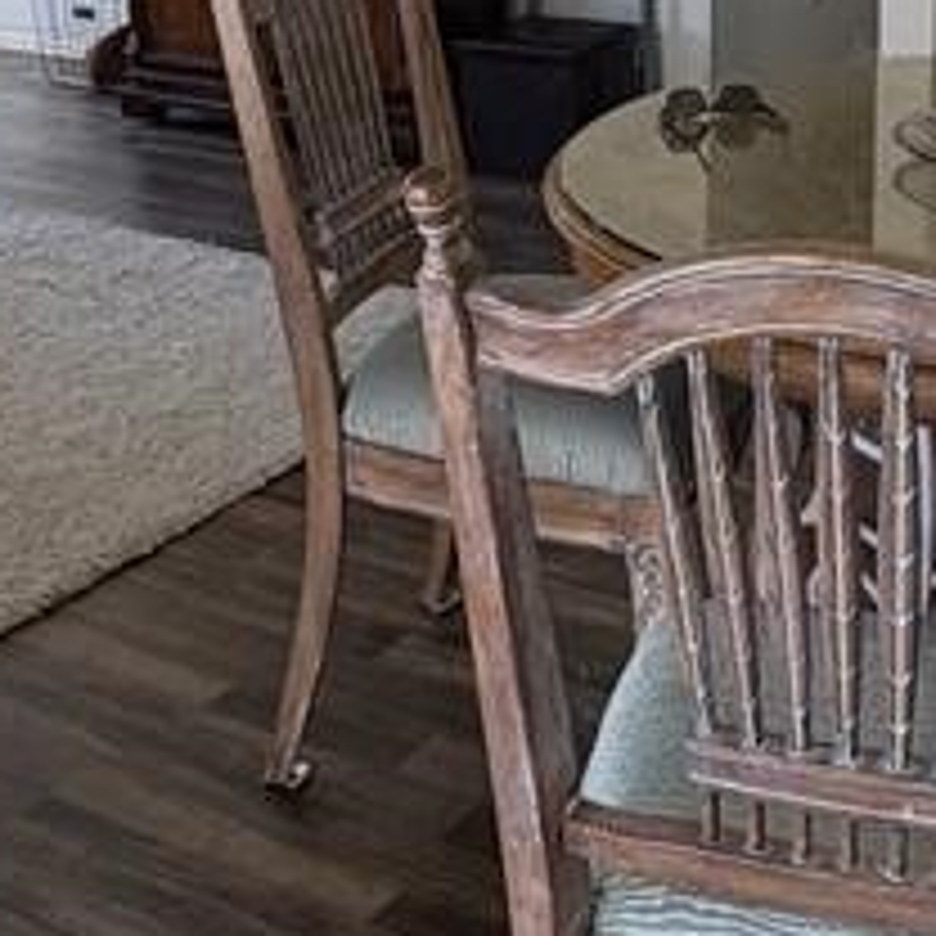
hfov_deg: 27.9
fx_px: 1866
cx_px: 662
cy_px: -94
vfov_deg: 26.0
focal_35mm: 61
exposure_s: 1/120
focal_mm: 2.22
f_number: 2.2
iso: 200
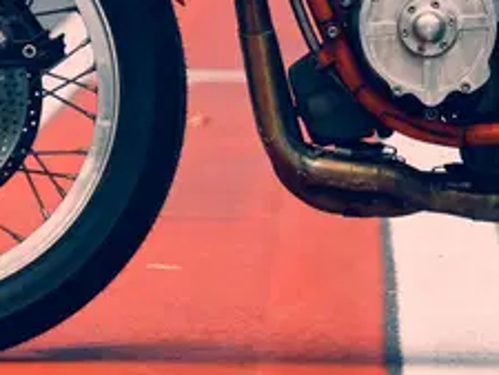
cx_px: 519
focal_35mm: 1263
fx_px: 18216
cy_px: -58
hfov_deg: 1.6
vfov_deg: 1.2
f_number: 4.6
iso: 200
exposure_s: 1/800
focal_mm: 164
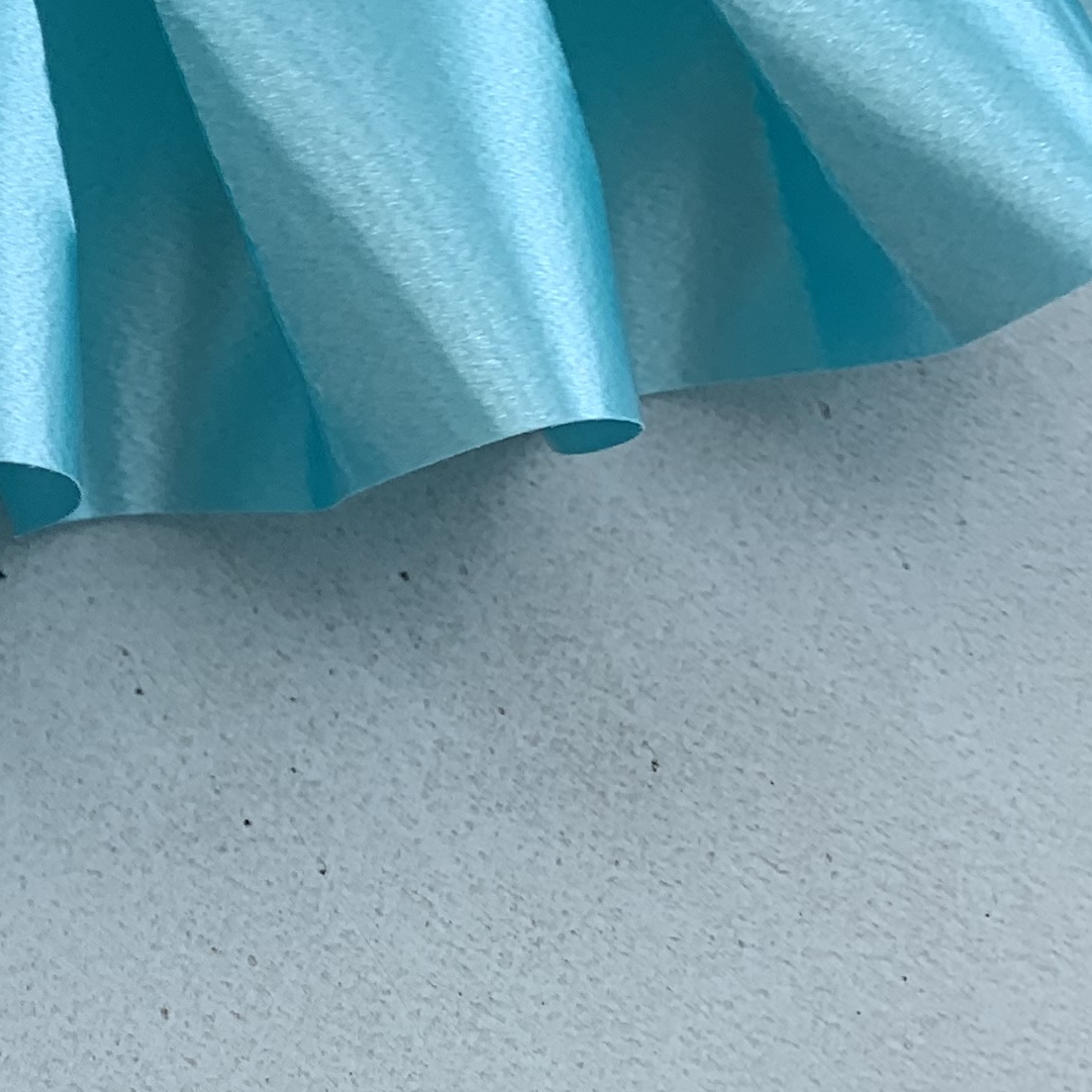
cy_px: -252
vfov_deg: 19.3
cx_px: -773
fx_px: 2998
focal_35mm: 84
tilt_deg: -56.5
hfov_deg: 17.4
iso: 25
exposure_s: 1/737
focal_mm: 4.25
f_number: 1.8
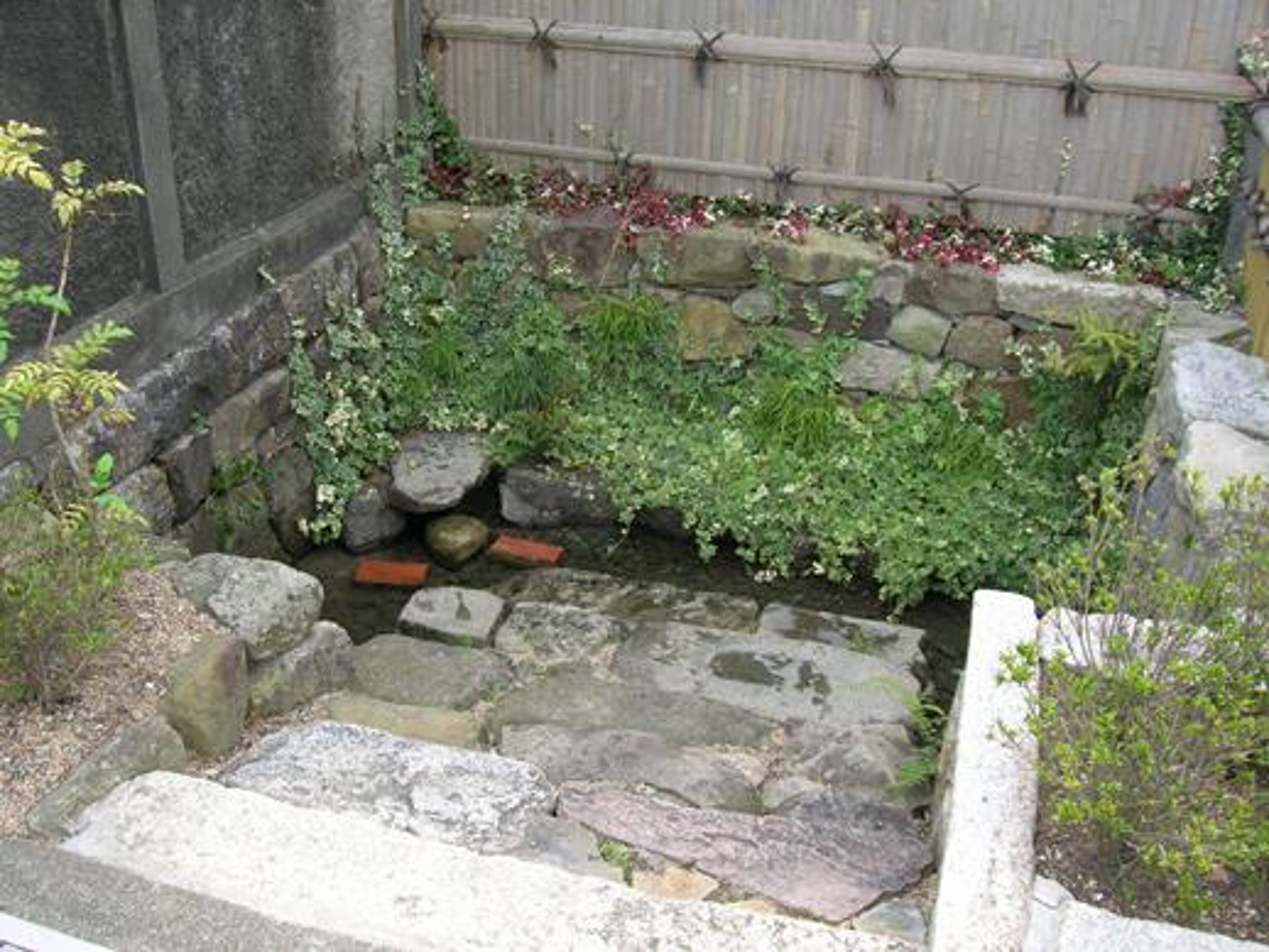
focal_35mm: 34
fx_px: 1247
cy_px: 476
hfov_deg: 53.9
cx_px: 634
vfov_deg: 41.8
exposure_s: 1/55.3
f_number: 4.9
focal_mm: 5.7
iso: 50
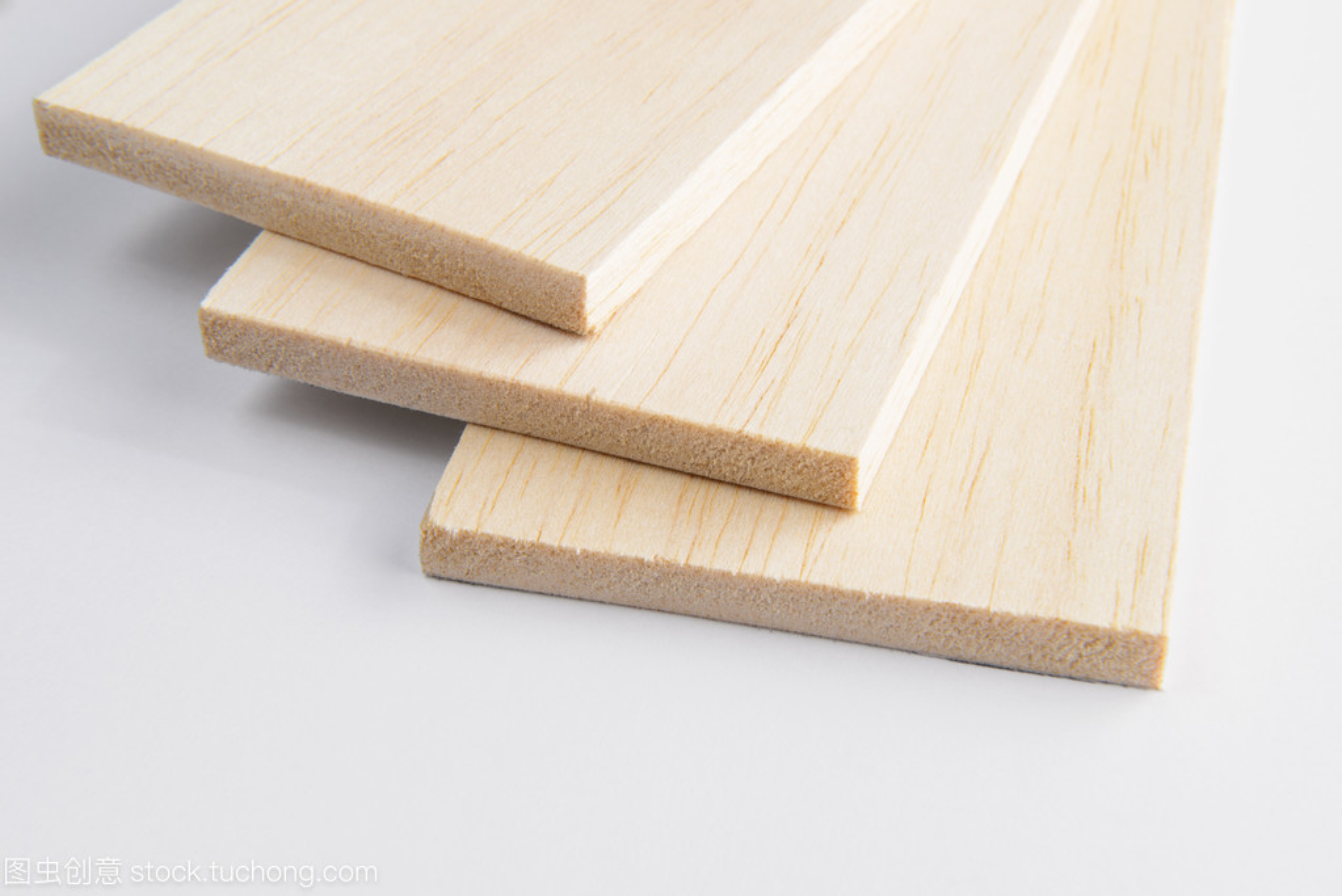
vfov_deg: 23.4
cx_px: 671
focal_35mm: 58
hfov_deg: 34.5
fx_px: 2163
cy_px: 448
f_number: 20
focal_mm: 58
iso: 200
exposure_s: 1/80
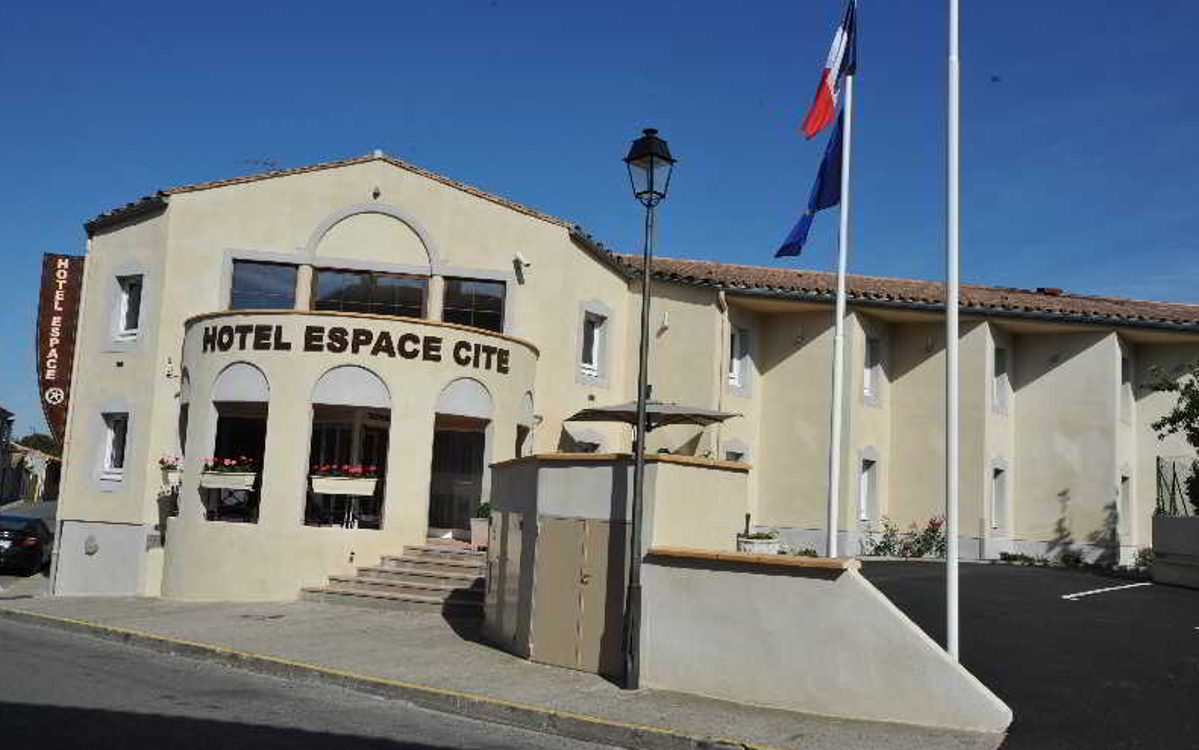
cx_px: 597
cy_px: 352
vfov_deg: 36.3
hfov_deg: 55.3
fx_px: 1144
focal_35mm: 35
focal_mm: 34
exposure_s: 1/800
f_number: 14
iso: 500
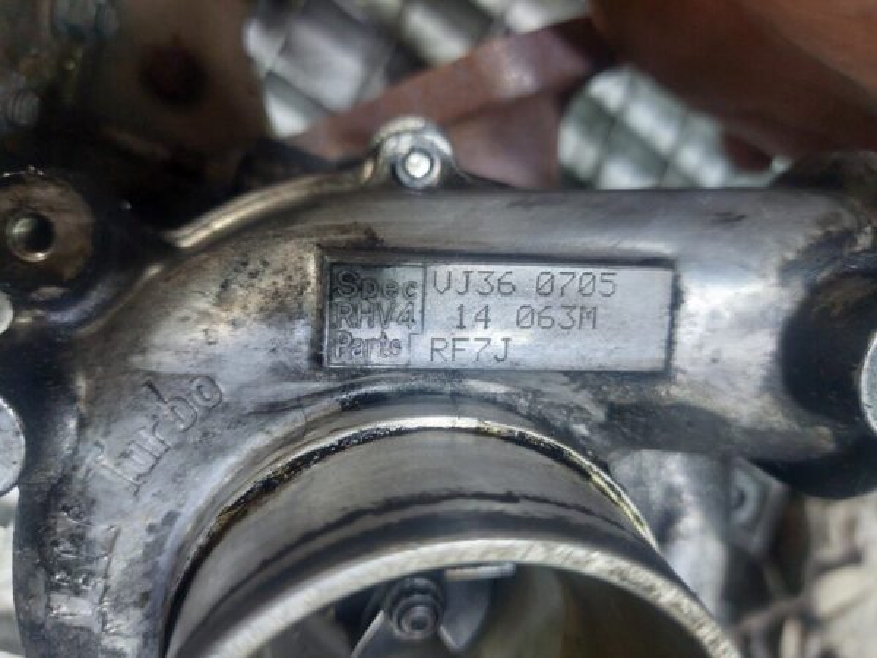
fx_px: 633
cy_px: 329
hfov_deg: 69.4
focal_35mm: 25
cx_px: 438
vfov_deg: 54.9
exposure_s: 1/50
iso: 160
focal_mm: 5.23
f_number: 1.8
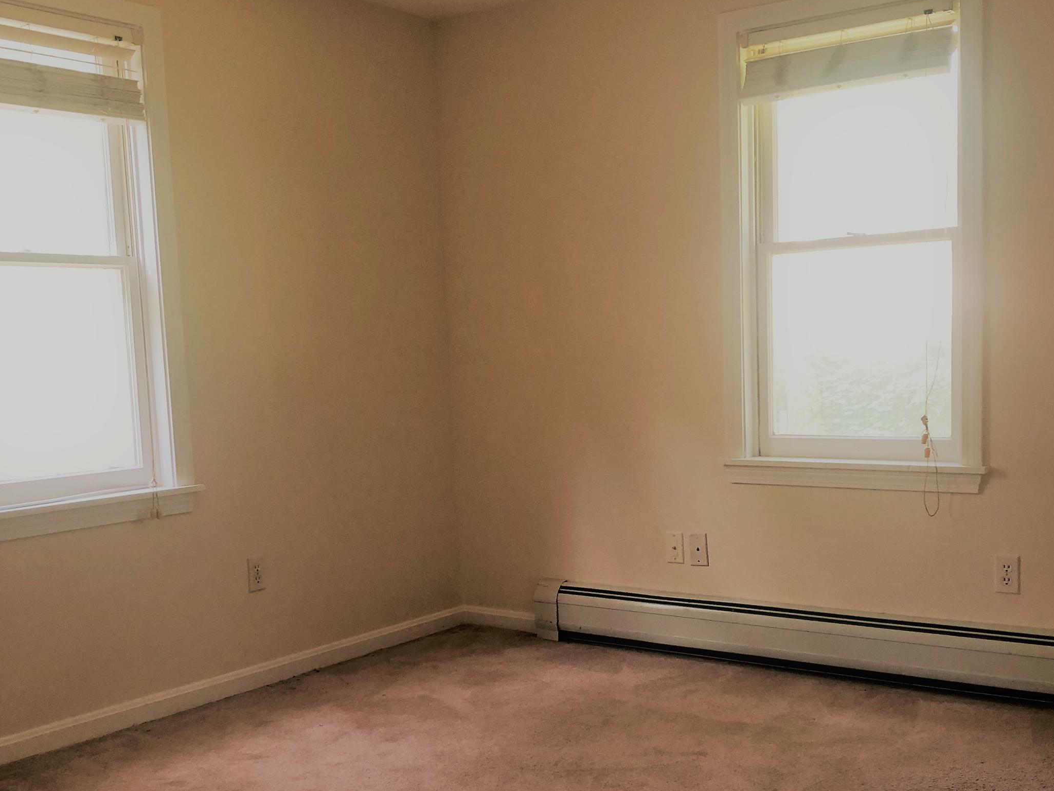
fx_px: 1248
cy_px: 499
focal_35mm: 41
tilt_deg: -6.7
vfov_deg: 34.9
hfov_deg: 45.7
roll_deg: +1.7
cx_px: 565
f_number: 1.8
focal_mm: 3.99
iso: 40
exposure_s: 1/24
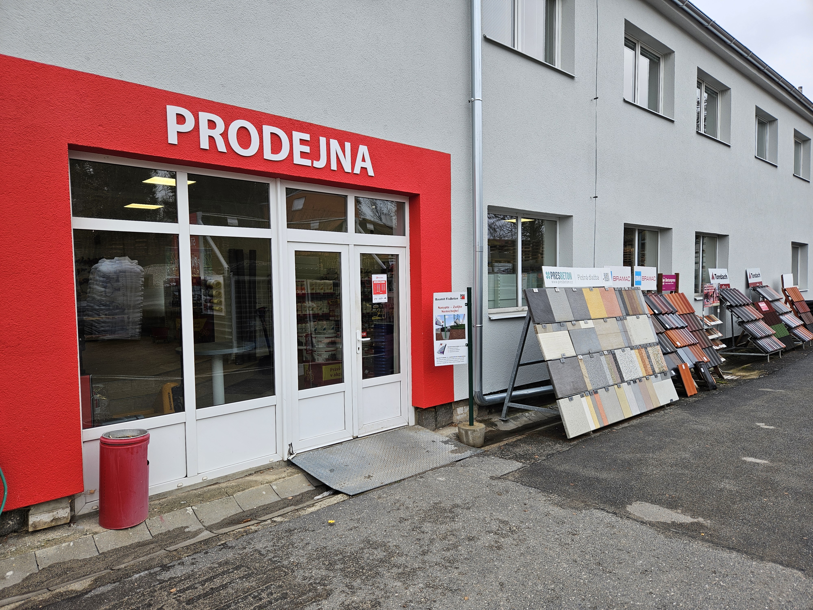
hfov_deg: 73.9
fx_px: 540
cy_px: 305
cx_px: 406
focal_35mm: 23
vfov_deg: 58.9
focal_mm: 5.4
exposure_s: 1/267
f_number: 1.8
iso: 25
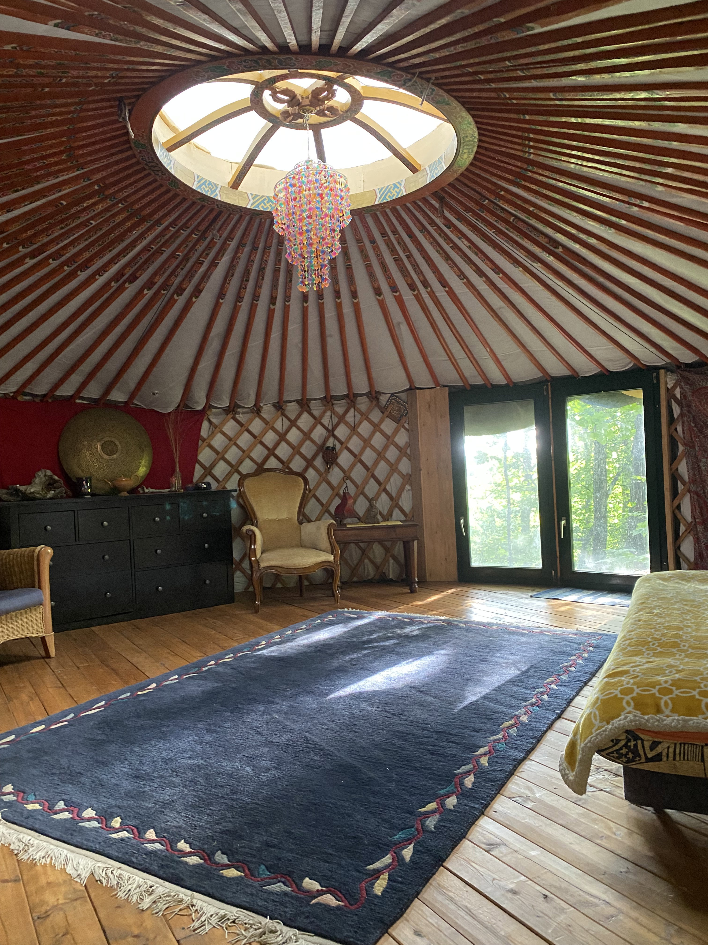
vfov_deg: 67.3
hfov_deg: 53.1
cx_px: 354
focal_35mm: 26
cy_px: 472
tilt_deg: +0.6
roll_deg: +2.3
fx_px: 709
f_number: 1.8
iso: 640
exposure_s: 1/37
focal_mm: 4.25
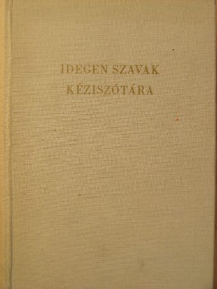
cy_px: 144
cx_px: 108
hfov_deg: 18.7
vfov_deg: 24.7
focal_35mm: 79
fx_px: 660
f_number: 3.5
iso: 100
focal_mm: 13.2
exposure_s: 1/25.6
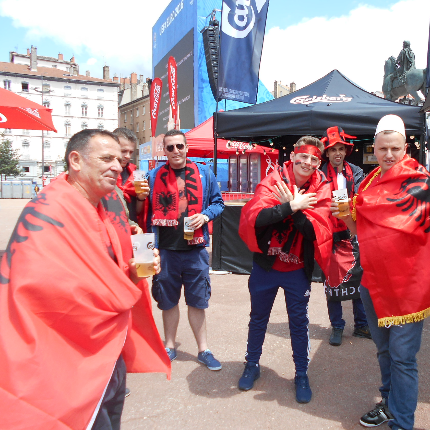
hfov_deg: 51.7
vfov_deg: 52.5
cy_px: 213
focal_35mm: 31
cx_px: 283
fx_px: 436
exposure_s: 1/500
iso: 80
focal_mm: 4.6
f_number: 3.2
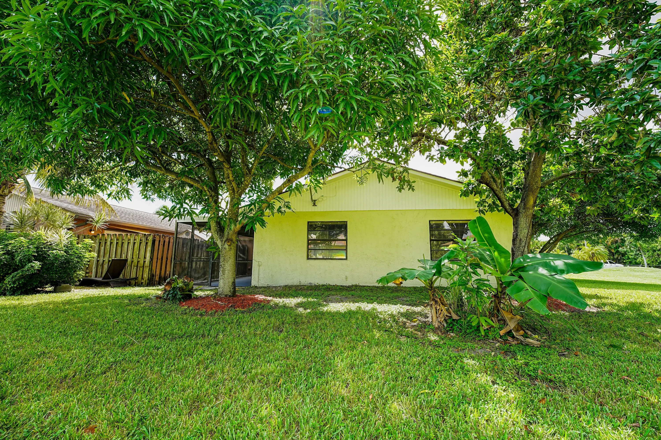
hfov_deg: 104.3
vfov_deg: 81.2
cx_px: 330
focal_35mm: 14
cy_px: 220
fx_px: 257
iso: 100
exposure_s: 1/80
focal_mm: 14
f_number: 7.1
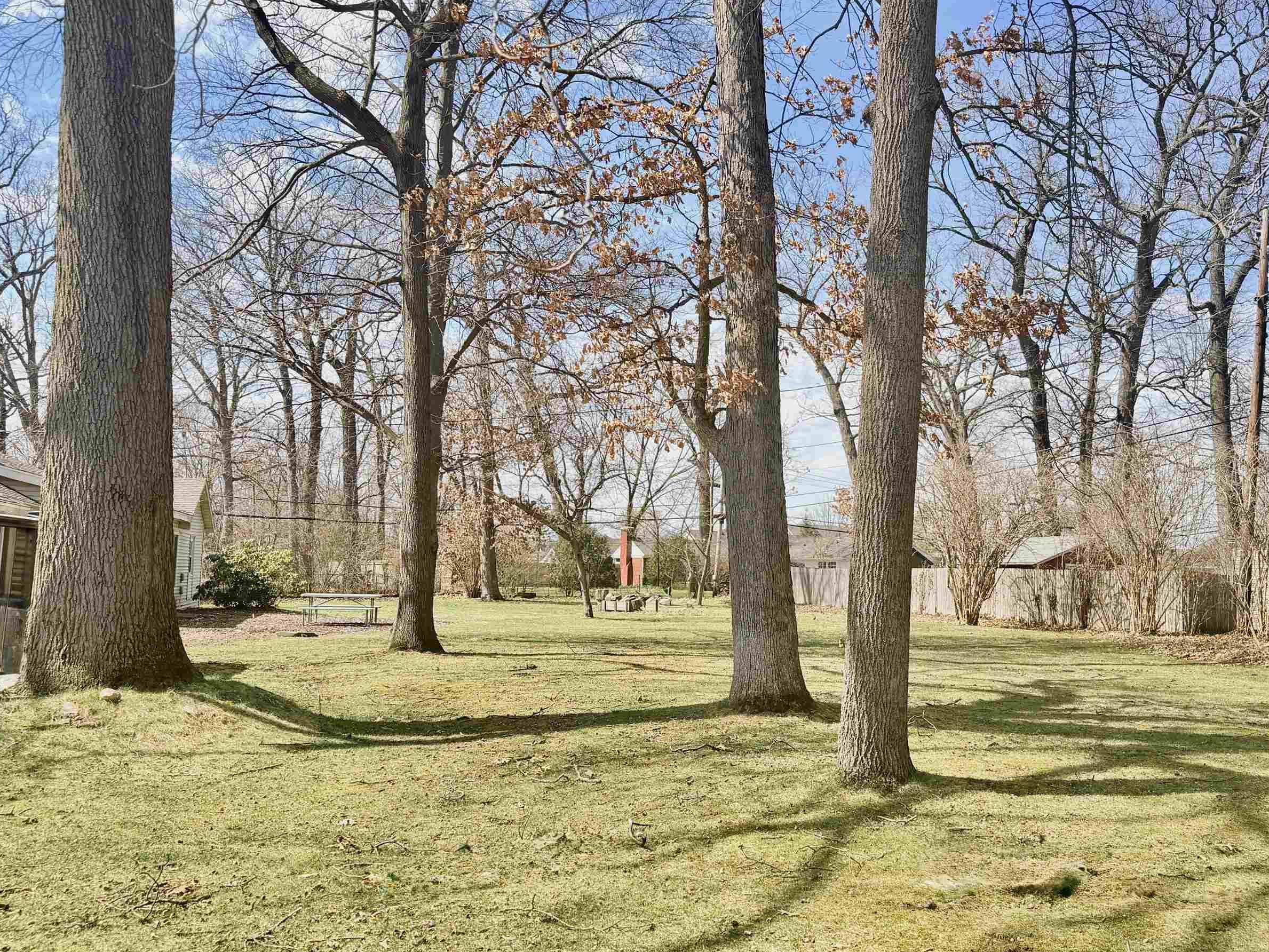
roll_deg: -1.6
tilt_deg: +6.1
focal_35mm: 31
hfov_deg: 58.2
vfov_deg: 45.4
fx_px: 1137
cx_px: 704
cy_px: 451
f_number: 1.78
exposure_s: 1/2169
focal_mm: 6.76
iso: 100
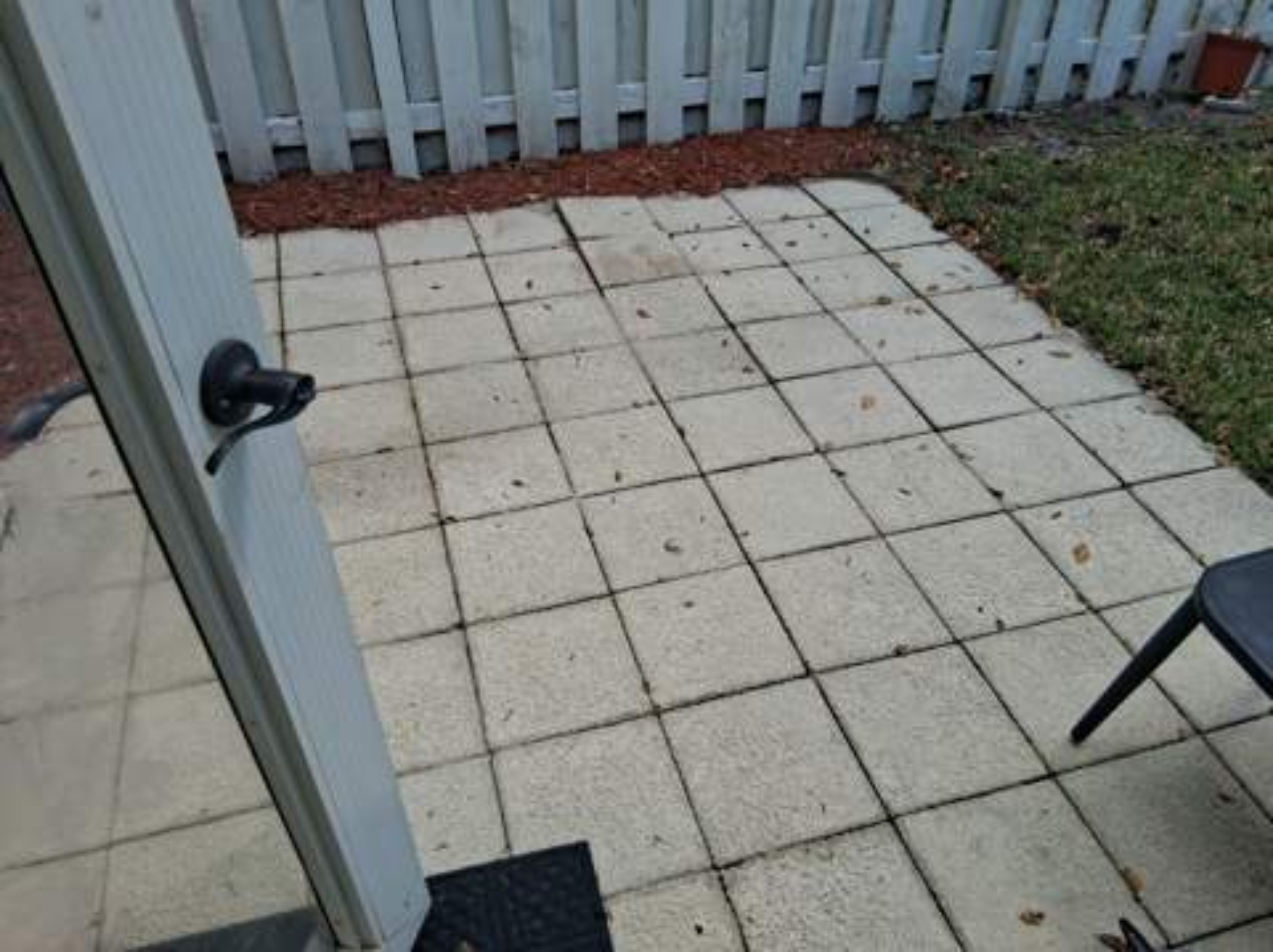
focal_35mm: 26
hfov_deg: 67.4
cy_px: 476
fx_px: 955
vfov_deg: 53.0
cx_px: 636
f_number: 1.8
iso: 25
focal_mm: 3.98
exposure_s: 1/238
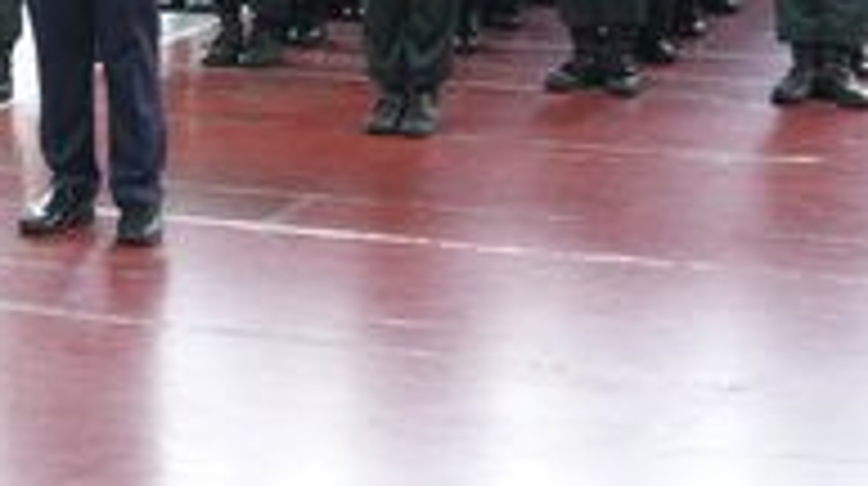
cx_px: -477
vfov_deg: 10.3
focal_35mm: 113
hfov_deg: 17.0
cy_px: -261
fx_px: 2589
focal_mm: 23
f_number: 5.6
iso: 500
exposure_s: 1/40
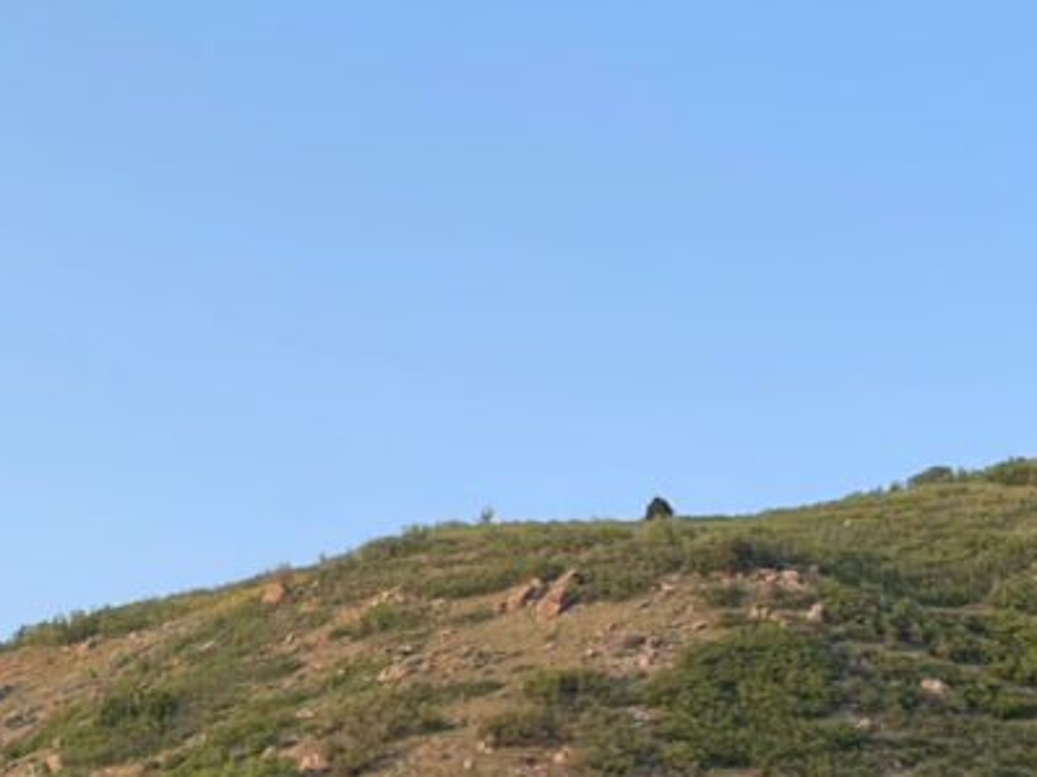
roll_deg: -1.1
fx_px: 3653
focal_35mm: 122
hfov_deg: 16.1
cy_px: 1326
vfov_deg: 11.4
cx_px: 703
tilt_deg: +5.0
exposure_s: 1/668
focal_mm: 5.1
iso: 32
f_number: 1.6
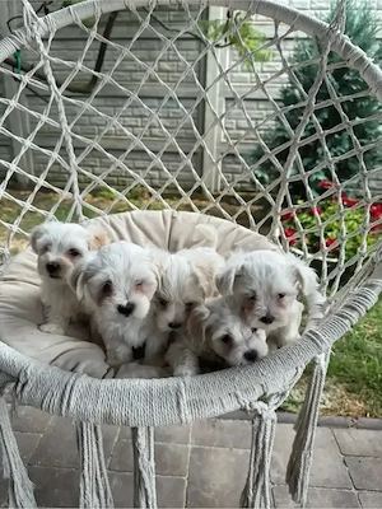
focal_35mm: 24
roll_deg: -2.0
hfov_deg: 56.8
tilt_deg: -20.7
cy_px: 254
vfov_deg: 71.6
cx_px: 191
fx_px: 353
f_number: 1.78
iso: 80
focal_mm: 6.76
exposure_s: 1/1131
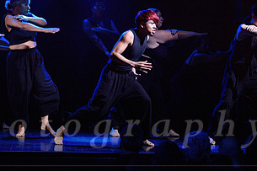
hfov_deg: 10.6
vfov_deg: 7.1
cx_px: 94
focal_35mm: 194
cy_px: 12
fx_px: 1384
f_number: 2.8
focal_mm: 102
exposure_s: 1/200
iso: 1600
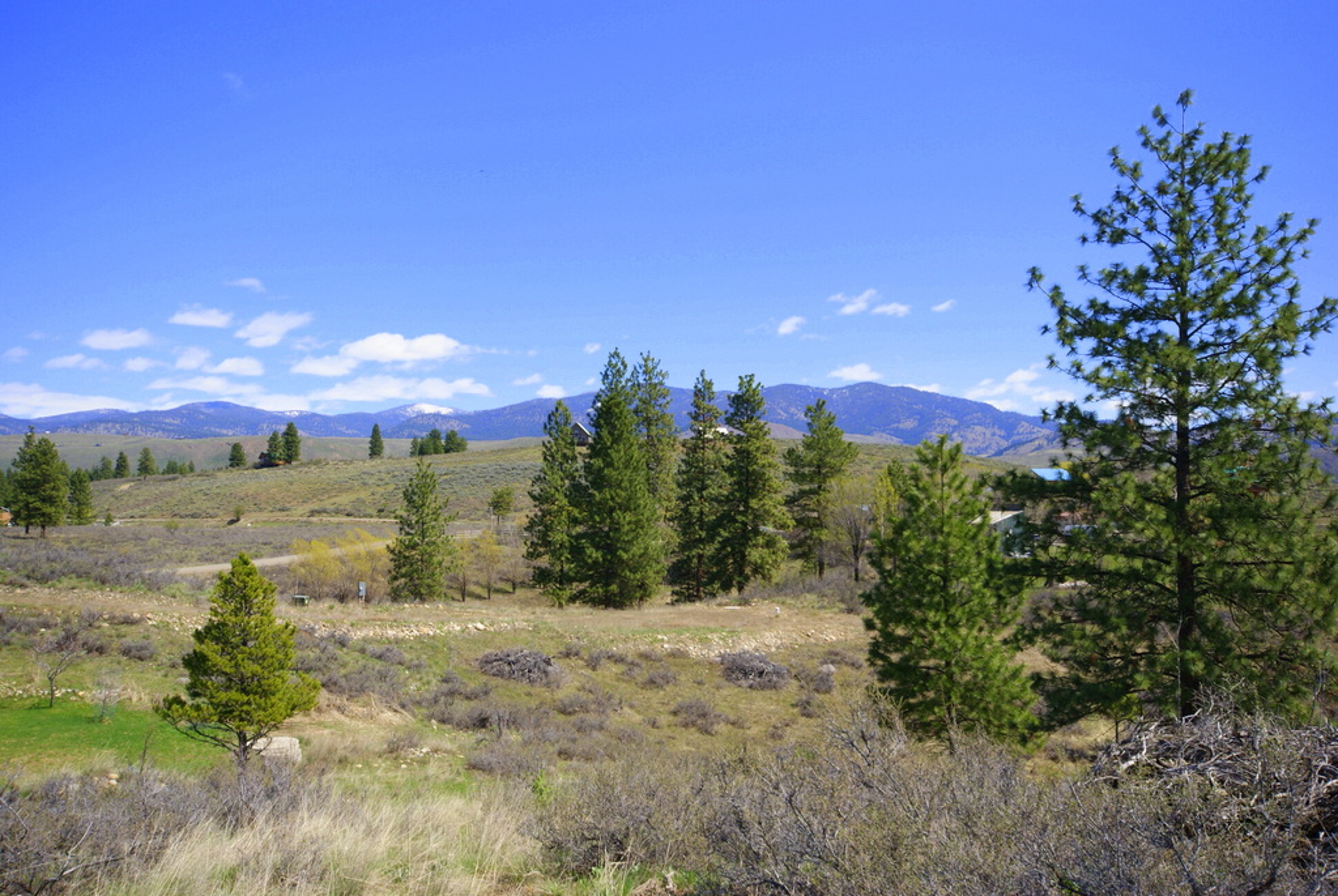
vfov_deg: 43.7
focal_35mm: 30
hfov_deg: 61.9
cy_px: 448
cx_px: 669
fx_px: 1117
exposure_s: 1/125
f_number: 11
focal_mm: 20
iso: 100
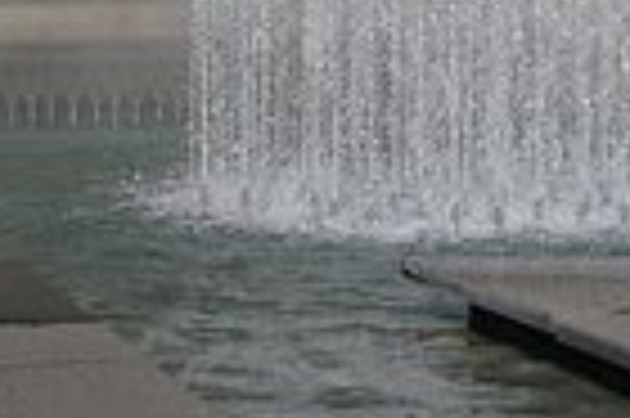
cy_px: -4
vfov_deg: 13.6
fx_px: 1730
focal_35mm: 99
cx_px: 464
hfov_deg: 20.5
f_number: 3.5
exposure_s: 1/1250
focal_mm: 18
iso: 200
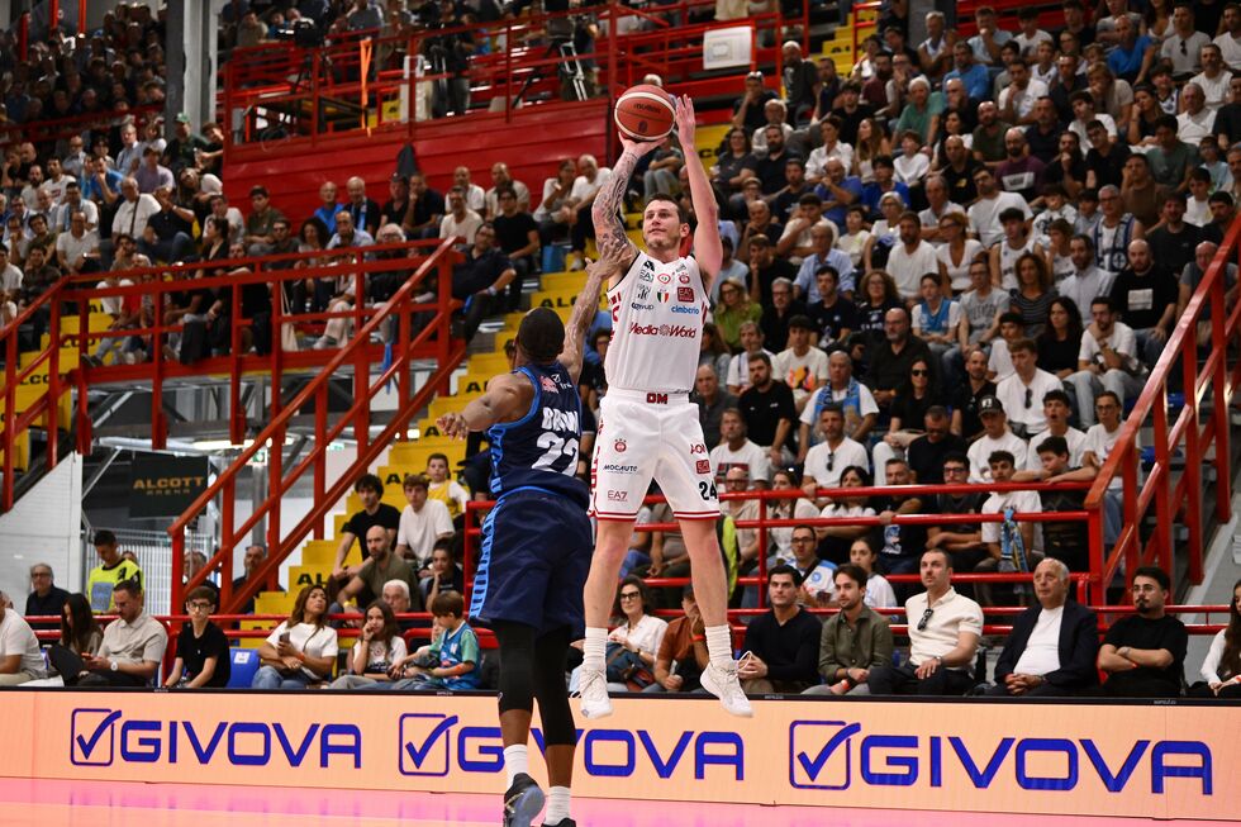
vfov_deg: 19.4
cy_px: 414
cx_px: 620
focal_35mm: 70
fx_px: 2412
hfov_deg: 28.8
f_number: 2.8
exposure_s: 1/1250
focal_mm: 70
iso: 5000
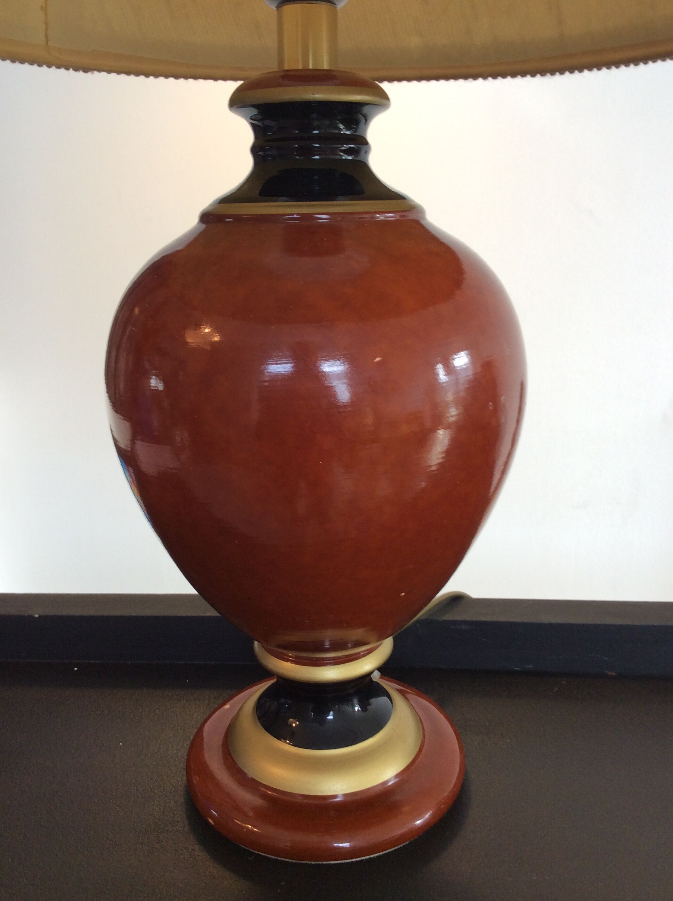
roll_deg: +1.7
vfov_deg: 56.9
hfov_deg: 44.1
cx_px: 336
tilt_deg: -15.1
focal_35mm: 32
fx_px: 832
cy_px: 450
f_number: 2.4
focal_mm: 3.3
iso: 40
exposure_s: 1/25
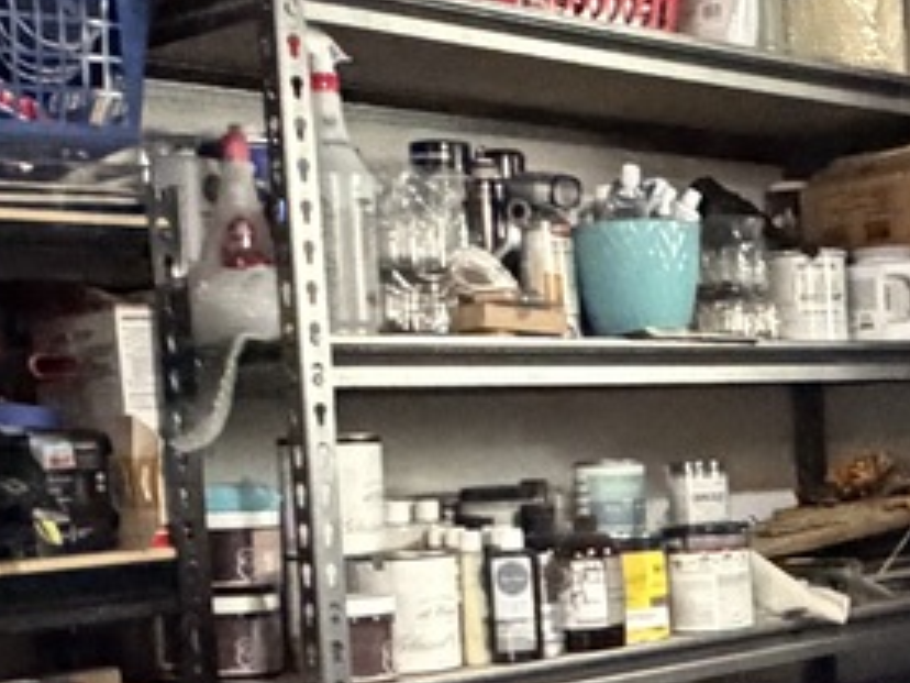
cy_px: 607
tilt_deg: -5.5
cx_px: 940
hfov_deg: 25.2
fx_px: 1919
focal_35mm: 73
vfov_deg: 19.8
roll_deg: +2.6
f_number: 2.2
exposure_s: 1/40
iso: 1250
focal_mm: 2.22
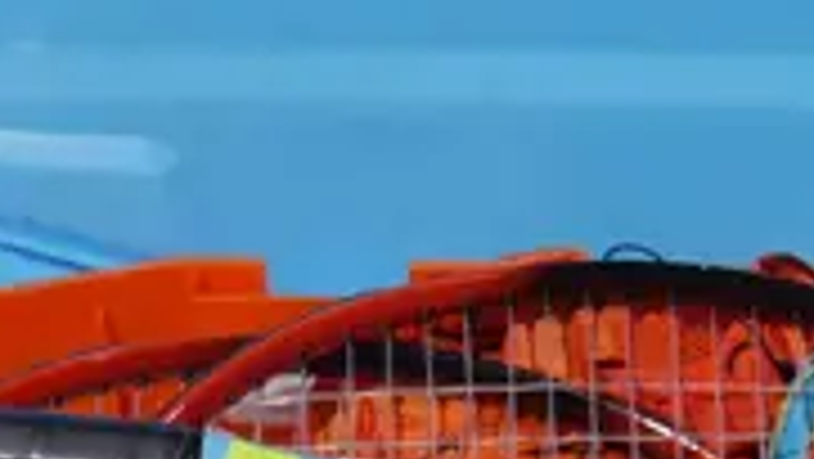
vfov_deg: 6.1
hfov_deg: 10.8
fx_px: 4254
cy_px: 720
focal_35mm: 197
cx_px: 931
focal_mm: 16
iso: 250
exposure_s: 1/60
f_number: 3.6
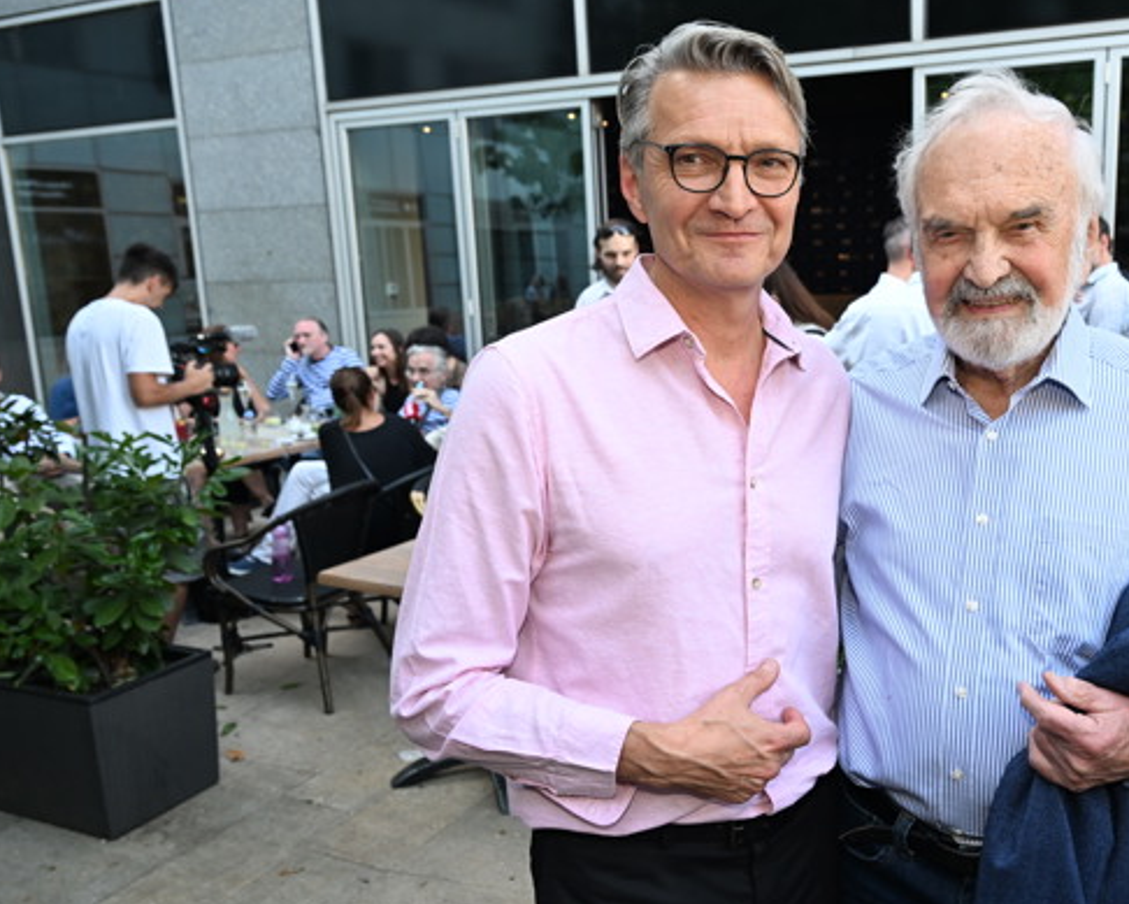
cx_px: 764
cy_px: 486
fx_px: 1069
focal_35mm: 32
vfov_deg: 45.8
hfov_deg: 54.4
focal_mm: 24
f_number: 4.5
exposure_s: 1/250
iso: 800
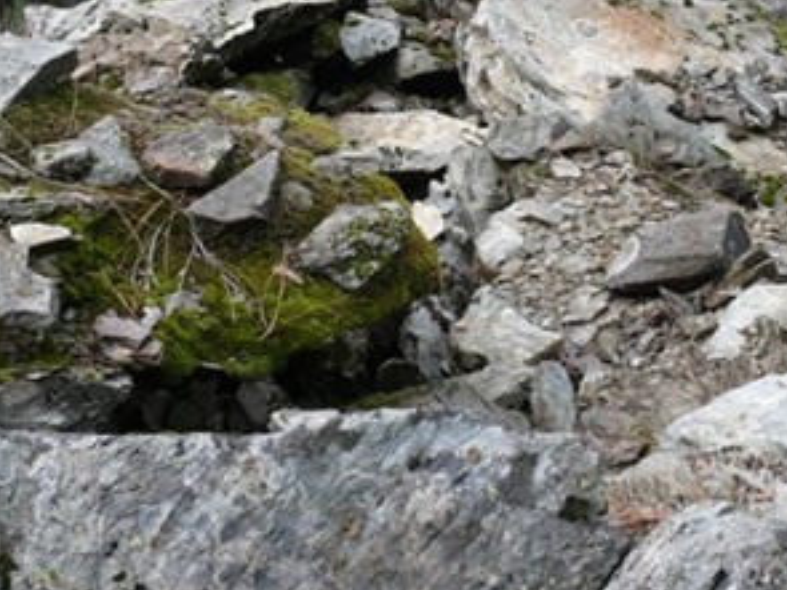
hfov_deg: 25.6
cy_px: -4
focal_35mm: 76
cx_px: 459
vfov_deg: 18.8
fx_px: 1727
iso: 100
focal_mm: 7.4
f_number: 4
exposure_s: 1/100
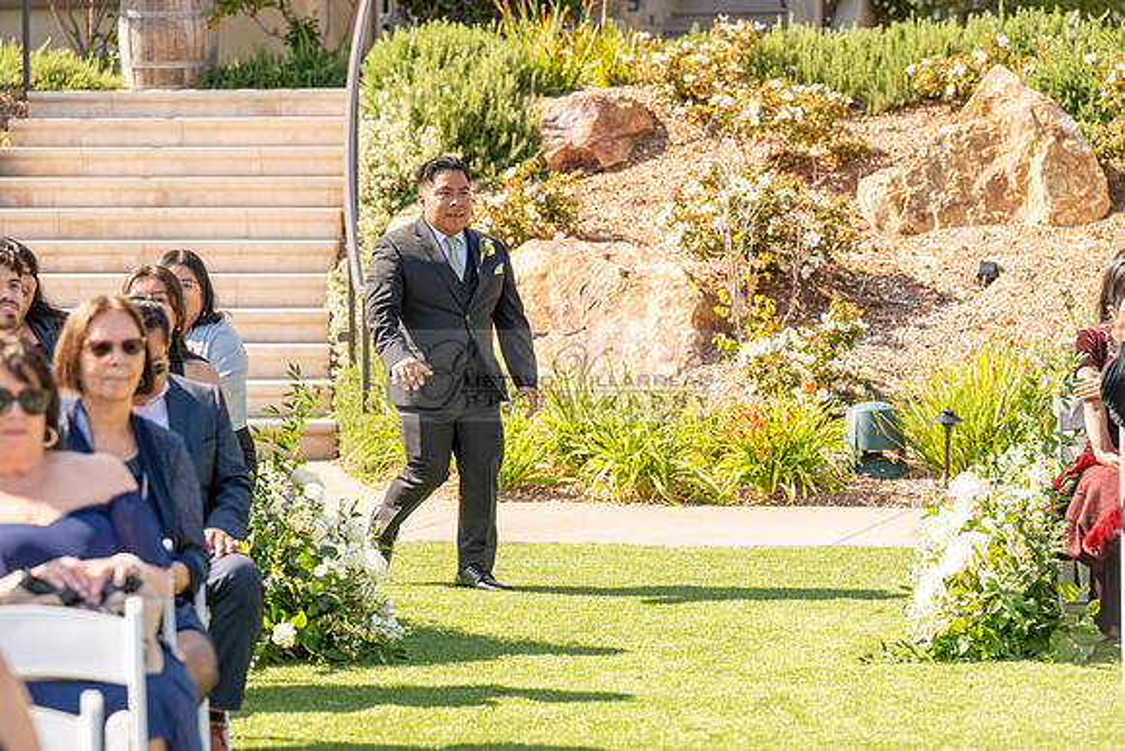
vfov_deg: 11.0
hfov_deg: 16.4
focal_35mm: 125
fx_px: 3907
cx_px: 562
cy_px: 376
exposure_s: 1/800
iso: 200
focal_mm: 125
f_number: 4.5
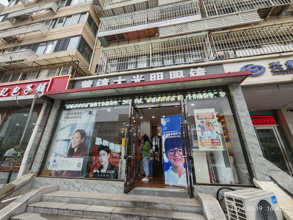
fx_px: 118
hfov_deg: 102.1
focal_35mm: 14
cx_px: 146
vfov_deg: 85.7
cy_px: 110
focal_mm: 2.16
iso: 320
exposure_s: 1/105
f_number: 2.2
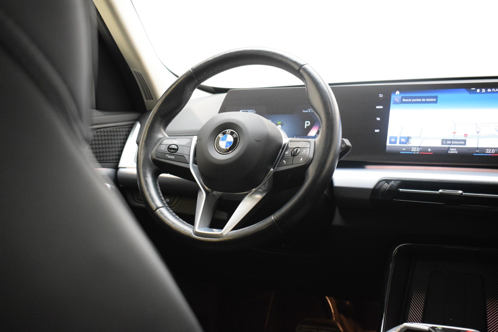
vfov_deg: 30.8
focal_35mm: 44
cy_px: 166
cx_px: 249
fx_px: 602
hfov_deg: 45.0
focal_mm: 29
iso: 4000
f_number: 4.2
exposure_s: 1/60
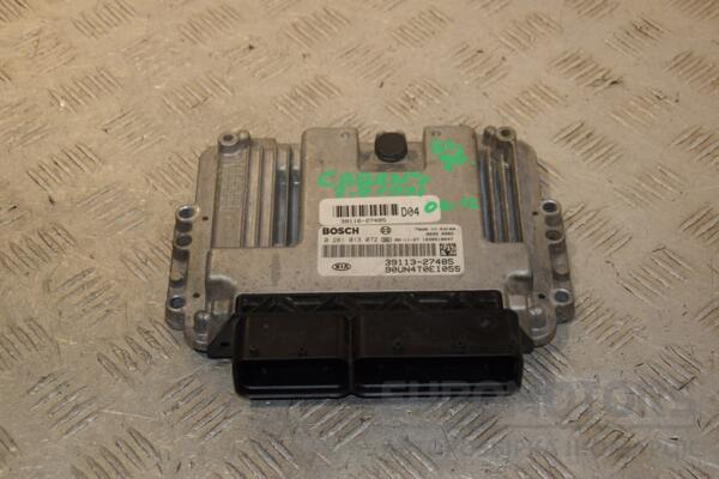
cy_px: 240
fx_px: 1438
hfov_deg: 28.1
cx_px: 360
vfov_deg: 18.9
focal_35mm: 72
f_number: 7.1
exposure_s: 1/200
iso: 800
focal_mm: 48
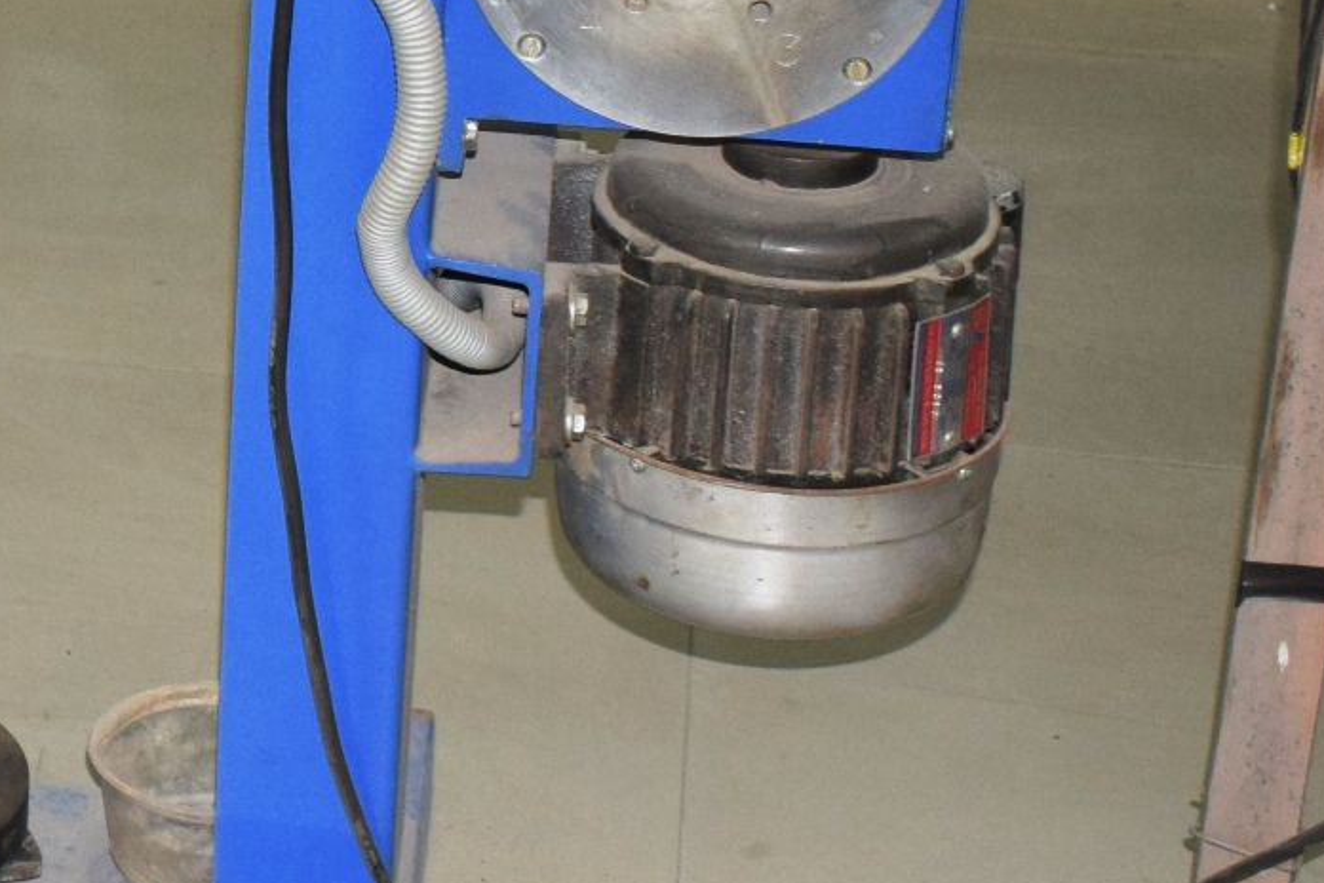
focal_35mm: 140
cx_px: -630
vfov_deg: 9.8
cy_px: 135
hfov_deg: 13.8
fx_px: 5138
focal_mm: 27
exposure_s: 1/60
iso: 1100
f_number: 4
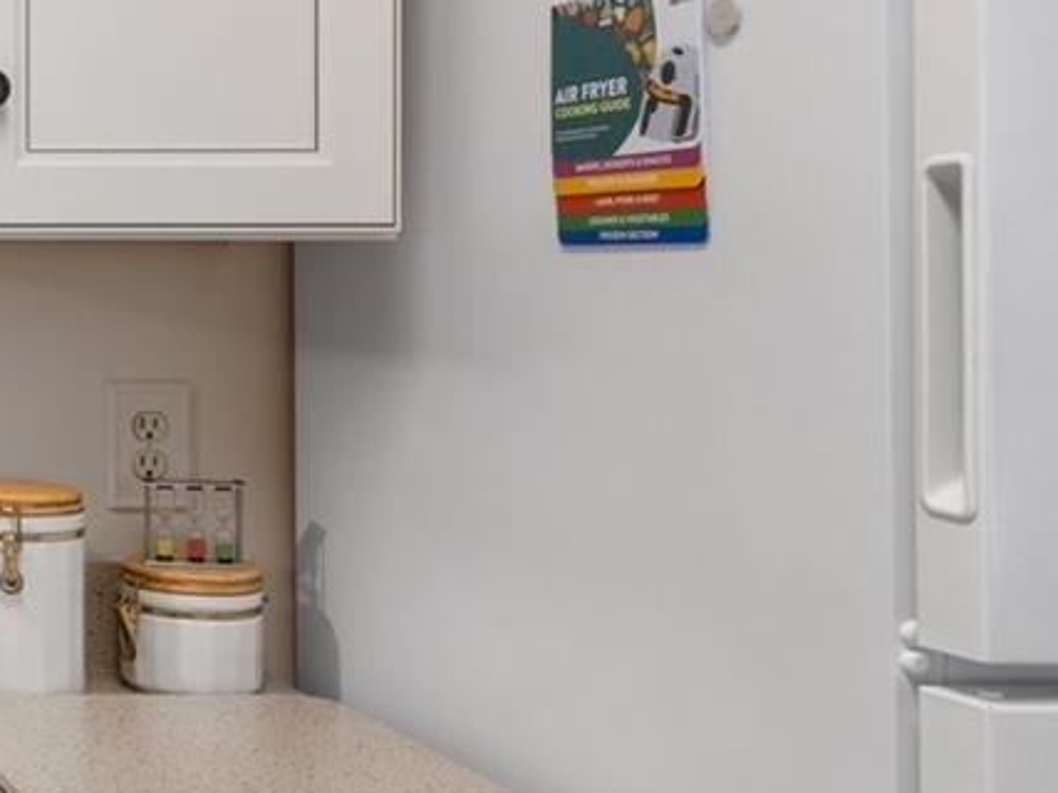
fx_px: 1650
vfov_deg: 26.8
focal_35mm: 54
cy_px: 245
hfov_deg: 26.3
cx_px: -518
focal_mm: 10
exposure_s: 1/4
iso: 250
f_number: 8
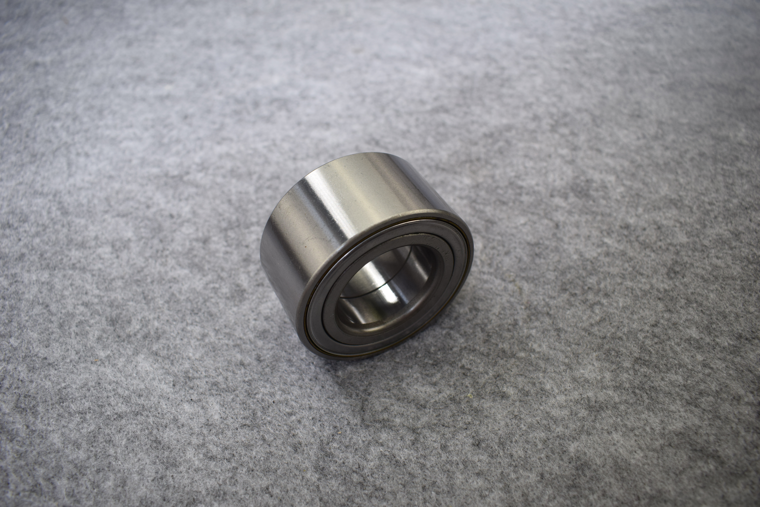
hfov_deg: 67.4
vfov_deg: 47.9
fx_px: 570
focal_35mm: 27
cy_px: 254
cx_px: 380
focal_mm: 18
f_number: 5
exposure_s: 1/100
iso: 400
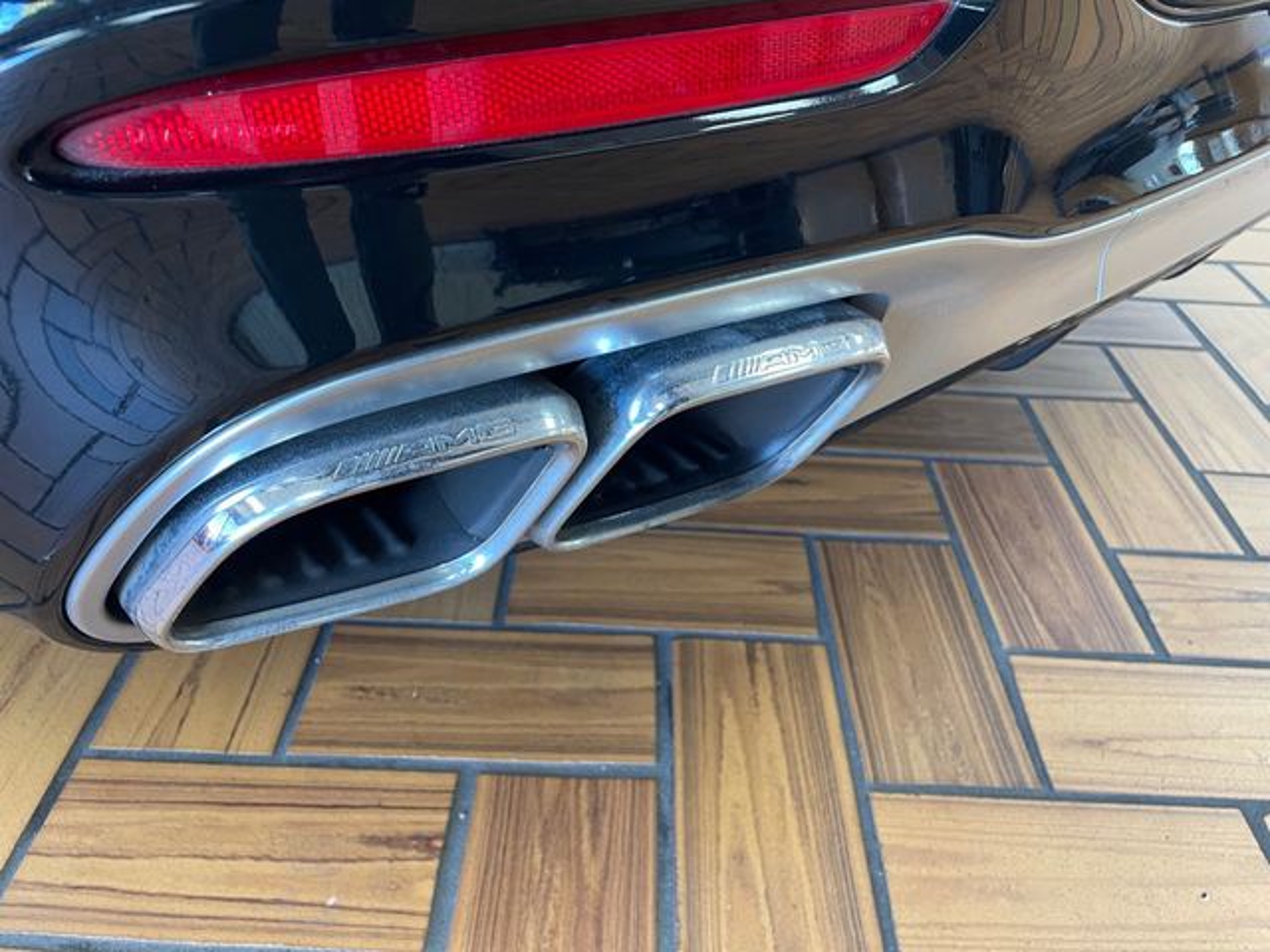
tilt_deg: -37.2
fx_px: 954
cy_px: 476
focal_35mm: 26
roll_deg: -3.1
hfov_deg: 67.3
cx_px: 635
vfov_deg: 53.1
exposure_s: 1/60
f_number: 1.6
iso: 125
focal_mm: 4.2
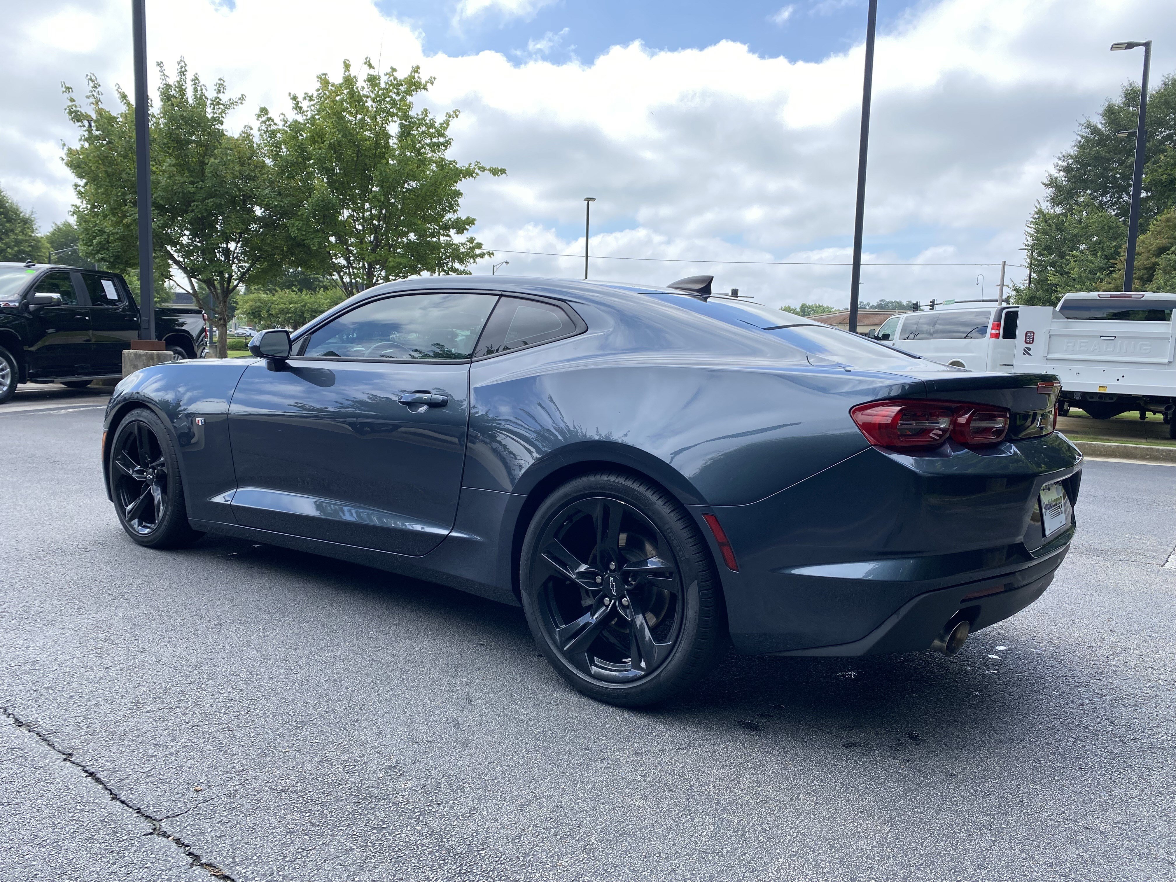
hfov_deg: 67.3
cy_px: 441
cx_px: 588
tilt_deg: -5.4
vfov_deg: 53.1
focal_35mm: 26
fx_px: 883
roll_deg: -1.6
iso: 32
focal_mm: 4.25
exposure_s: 1/733
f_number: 1.8
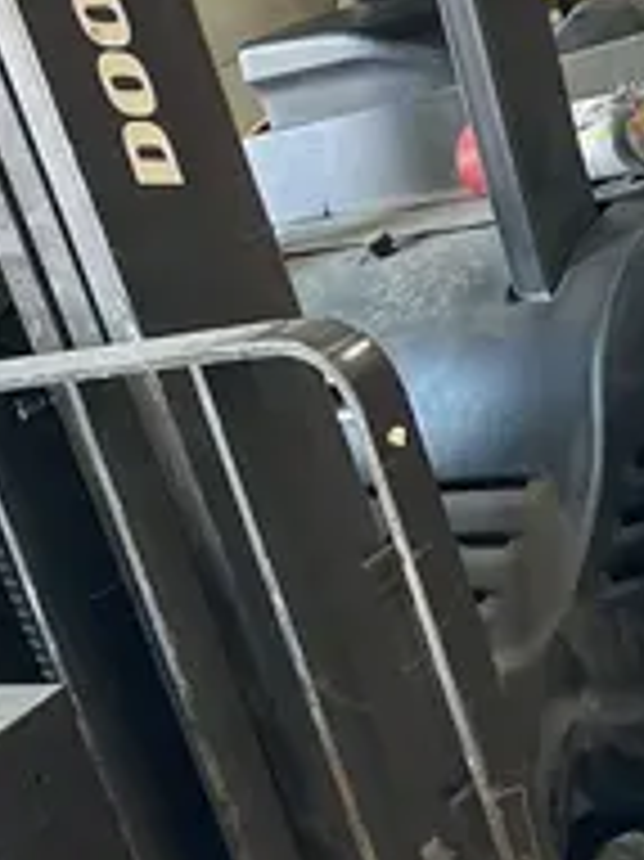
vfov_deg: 19.7
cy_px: 439
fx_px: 2483
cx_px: 356
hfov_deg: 14.8
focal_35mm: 100
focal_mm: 5.1
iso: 320
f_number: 1.6
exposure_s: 1/60
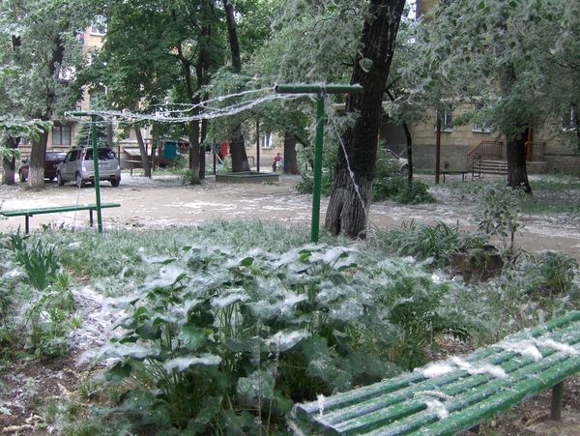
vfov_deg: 40.8
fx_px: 587
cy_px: 218
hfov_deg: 52.6
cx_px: 290
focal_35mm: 35
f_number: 2.8
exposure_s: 1/123
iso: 128
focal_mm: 7.5
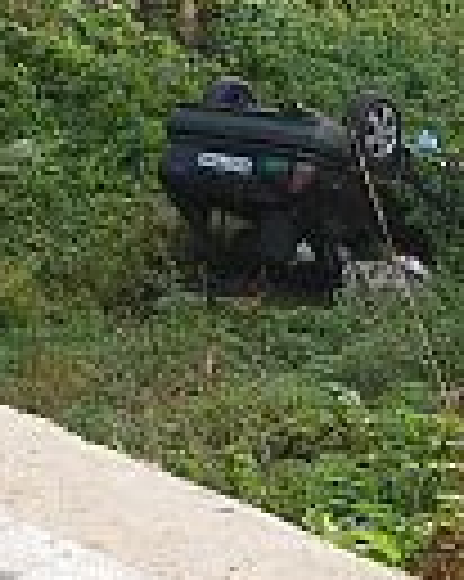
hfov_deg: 11.1
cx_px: 369
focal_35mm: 139
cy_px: 288
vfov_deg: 13.9
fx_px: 2389
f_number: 3.2
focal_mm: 7.8
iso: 64
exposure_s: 1/200
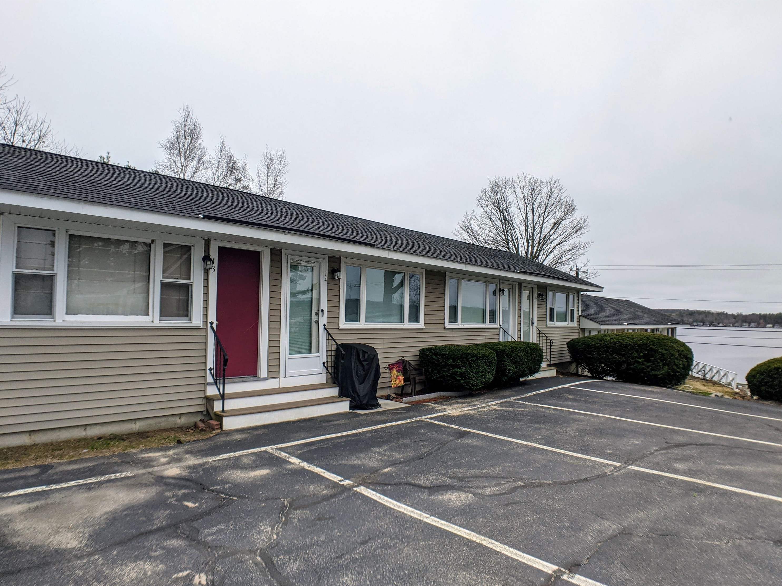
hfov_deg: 63.4
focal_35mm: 28
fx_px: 633
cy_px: 303
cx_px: 397
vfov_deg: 49.7
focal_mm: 4.44
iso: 57
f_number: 1.8
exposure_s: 1/1300
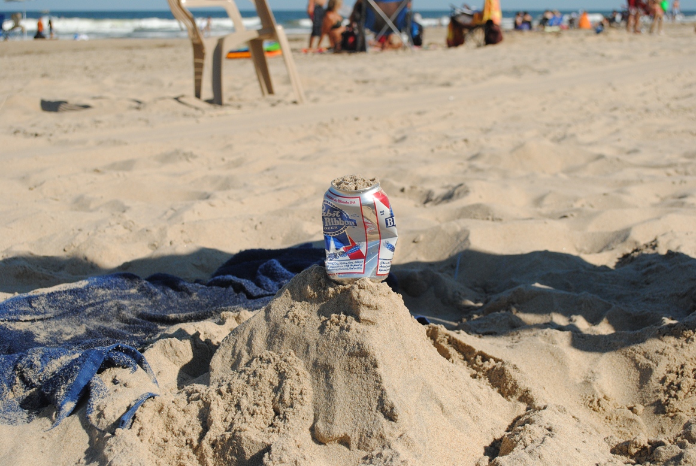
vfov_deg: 25.8
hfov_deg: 37.8
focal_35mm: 52
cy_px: 233
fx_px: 1016
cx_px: 348
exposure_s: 1/2500
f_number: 5.6
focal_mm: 35
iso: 400
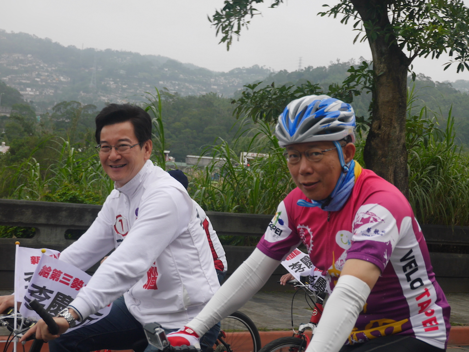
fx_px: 895
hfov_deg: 29.4
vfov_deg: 22.3
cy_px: 176
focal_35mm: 66
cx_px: 234
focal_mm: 33
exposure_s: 1/200
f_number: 5.6
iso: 160
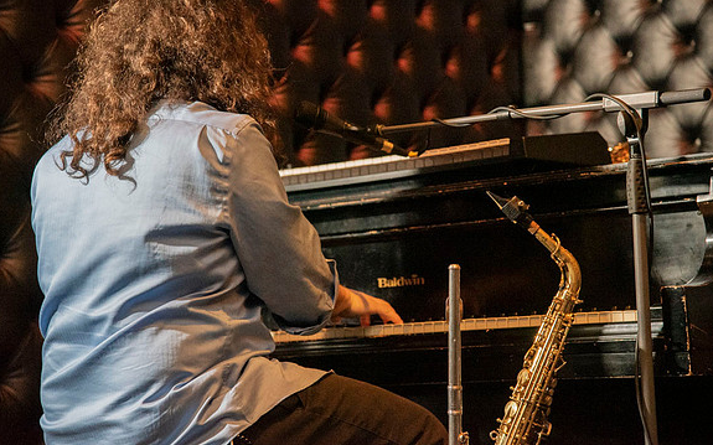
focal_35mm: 108
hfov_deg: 19.3
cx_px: 357
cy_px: 209
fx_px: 2098
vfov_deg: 12.1
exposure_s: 1/200
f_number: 4
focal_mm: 105
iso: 6400
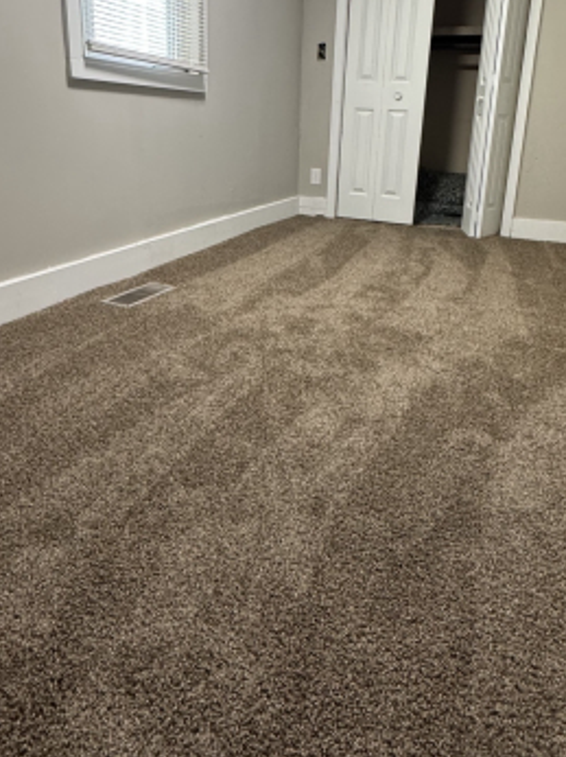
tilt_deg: -15.4
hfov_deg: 51.3
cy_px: 290
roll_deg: -2.4
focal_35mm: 27
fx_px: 589
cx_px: 302
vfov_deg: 64.5
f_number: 2.2
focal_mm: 2.22
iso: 320
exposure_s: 1/60
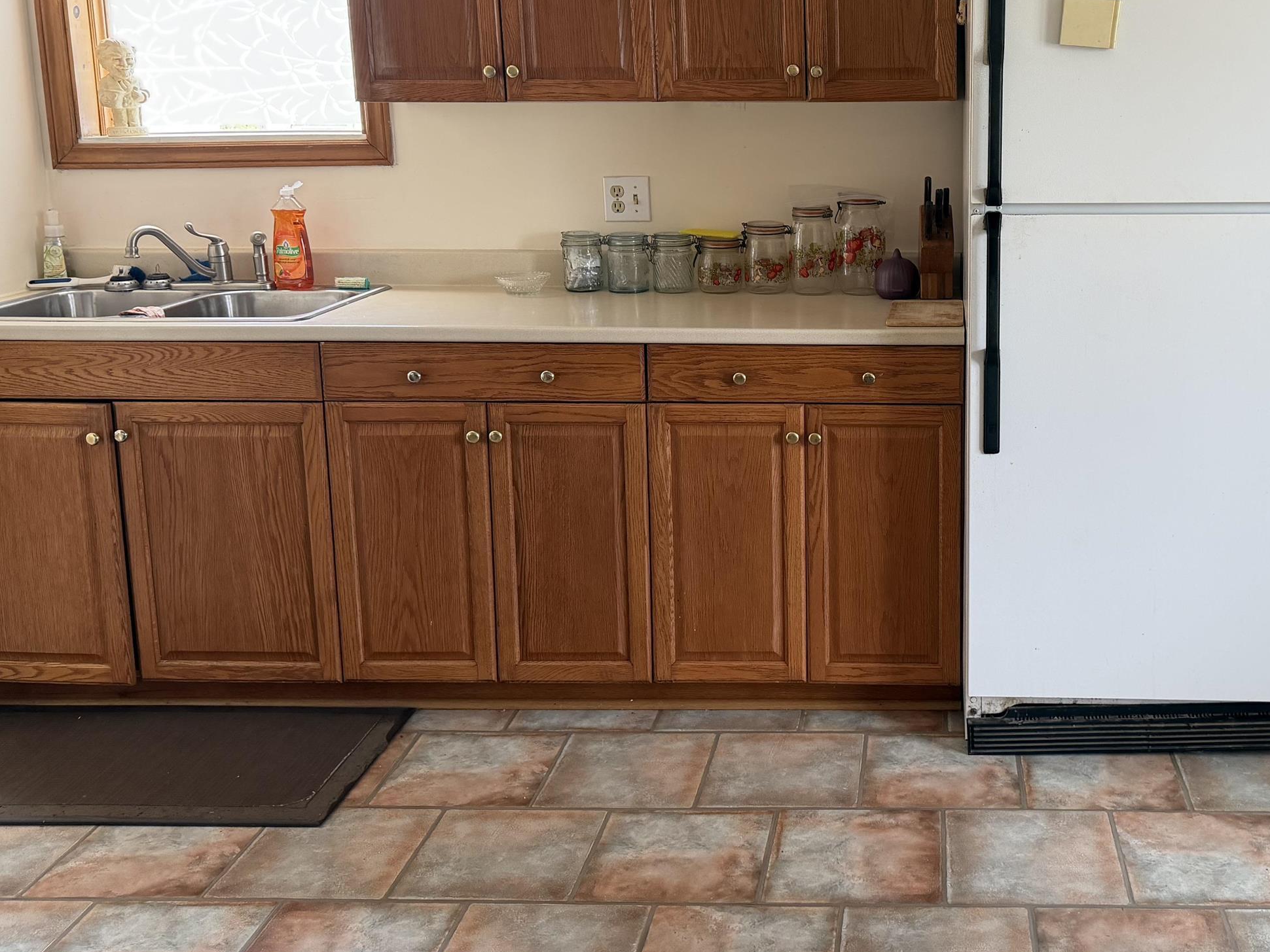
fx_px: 1394
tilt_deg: -9.5
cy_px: 333
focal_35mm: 38
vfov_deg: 37.4
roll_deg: +0.2
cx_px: 890
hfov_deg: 47.8
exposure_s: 1/121
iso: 200
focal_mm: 6.76
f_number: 1.78
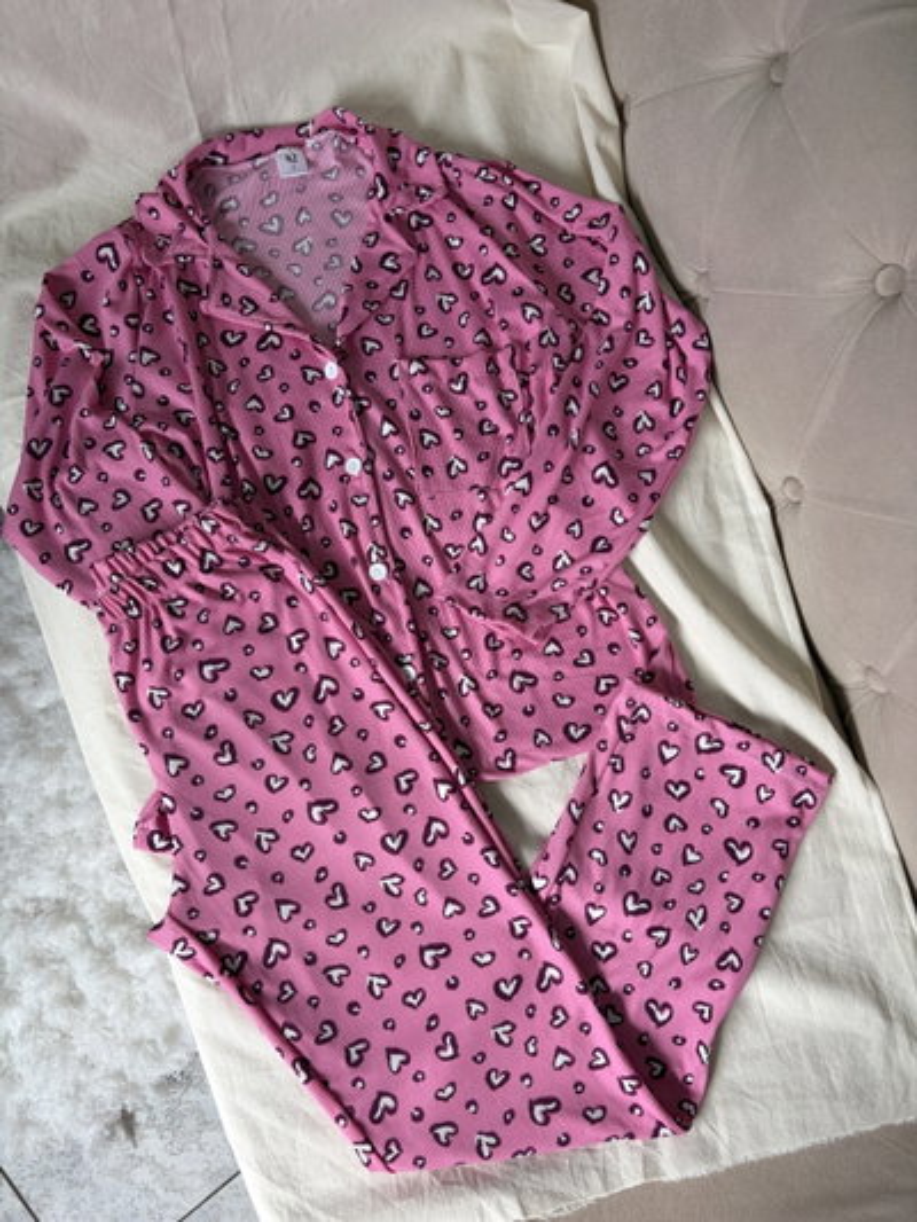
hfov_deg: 53.1
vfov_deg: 67.3
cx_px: 458
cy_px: 611
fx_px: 918
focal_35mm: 26
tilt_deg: -83.3
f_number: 1.6
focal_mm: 5.96
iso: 40
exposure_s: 1/122
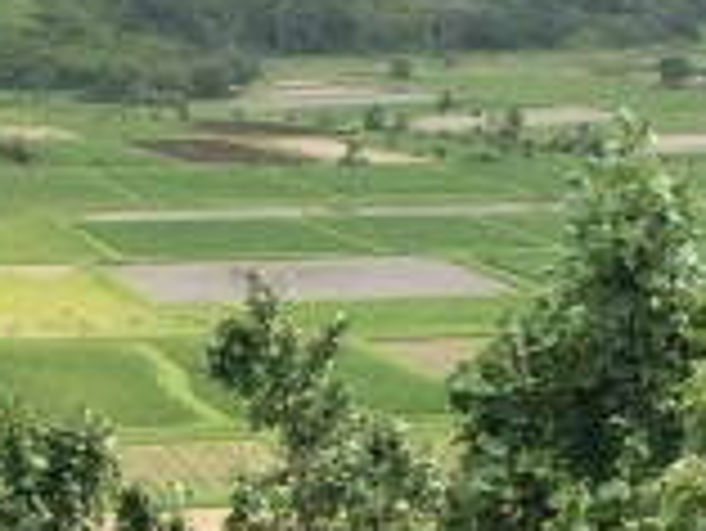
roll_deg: -1.9
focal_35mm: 118
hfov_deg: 16.6
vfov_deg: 12.6
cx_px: 229
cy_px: 338
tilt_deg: -8.9
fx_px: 2408
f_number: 2.2
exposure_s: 1/1080
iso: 32
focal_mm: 4.15
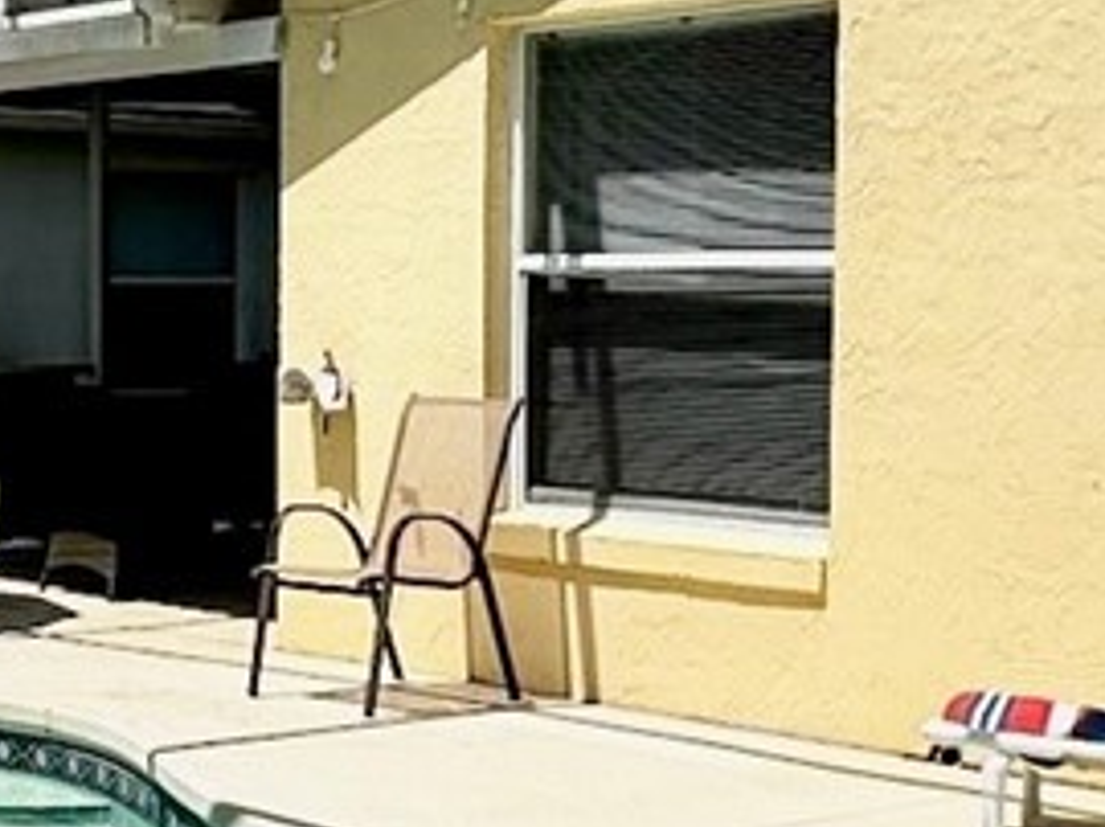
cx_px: 78
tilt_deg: -2.6
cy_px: 409
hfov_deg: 22.9
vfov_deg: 17.8
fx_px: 2647
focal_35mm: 83
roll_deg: -0.4
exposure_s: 1/2342
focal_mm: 2.22
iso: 50
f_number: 2.2
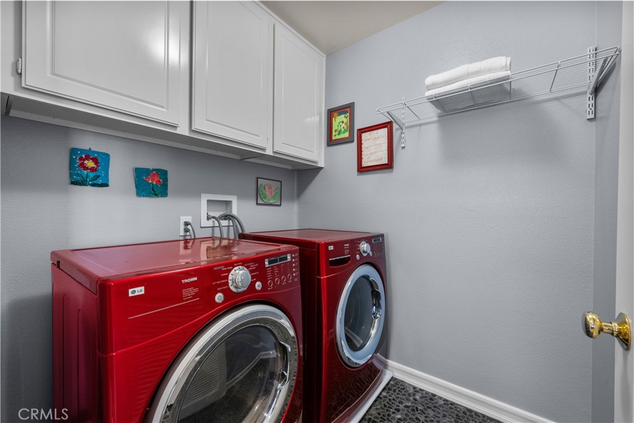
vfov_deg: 81.2
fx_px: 247
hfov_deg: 104.2
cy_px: 212
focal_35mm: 14
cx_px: 317
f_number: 9
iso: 250
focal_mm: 14
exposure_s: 1/2
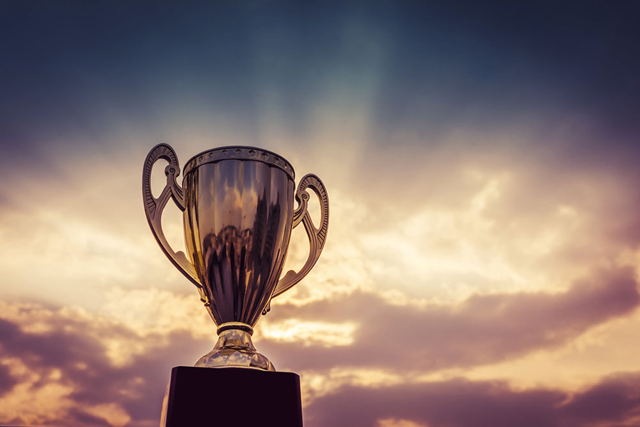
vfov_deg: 22.6
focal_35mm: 60
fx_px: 1067
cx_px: 320
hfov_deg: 33.4
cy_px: 214
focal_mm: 40
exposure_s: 1/100
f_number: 22
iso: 100
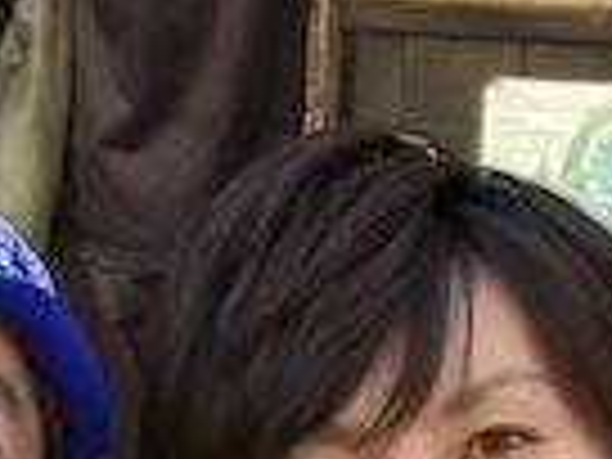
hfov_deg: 13.9
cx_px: 50
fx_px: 2493
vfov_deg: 10.5
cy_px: 74
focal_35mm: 141
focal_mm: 2.87
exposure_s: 1/120
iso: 32
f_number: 2.2
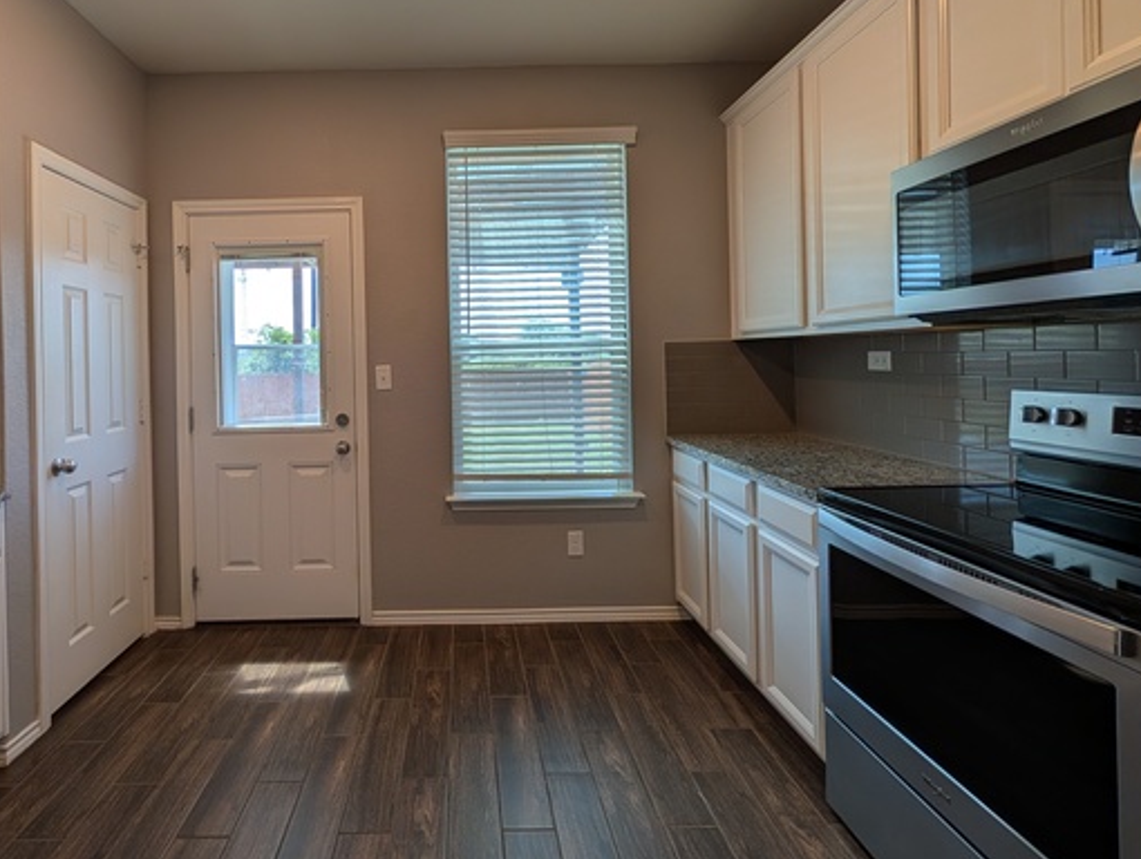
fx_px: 495
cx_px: 456
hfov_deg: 96.8
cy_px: 362
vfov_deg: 81.3
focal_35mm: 15
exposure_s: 1/476
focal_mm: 2.02
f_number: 1.7
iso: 55
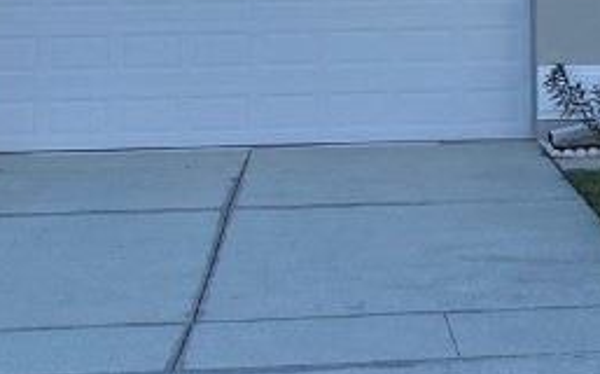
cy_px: -224
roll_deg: +0.7
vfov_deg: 11.3
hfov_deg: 18.5
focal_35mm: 110
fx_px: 1797
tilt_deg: +7.2
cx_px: 574
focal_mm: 4.25
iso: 32
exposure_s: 1/1996
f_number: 1.8
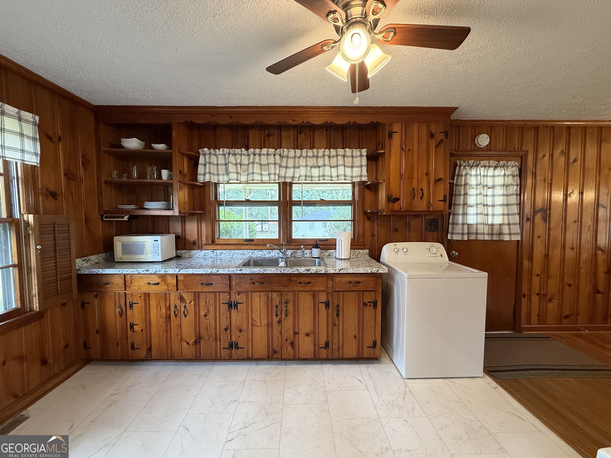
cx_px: 306
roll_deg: +0.5
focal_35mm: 14
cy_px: 229
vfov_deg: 85.7
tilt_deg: -3.0
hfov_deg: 102.1
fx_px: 247
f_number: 2.2
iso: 250
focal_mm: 2.22
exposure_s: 1/60
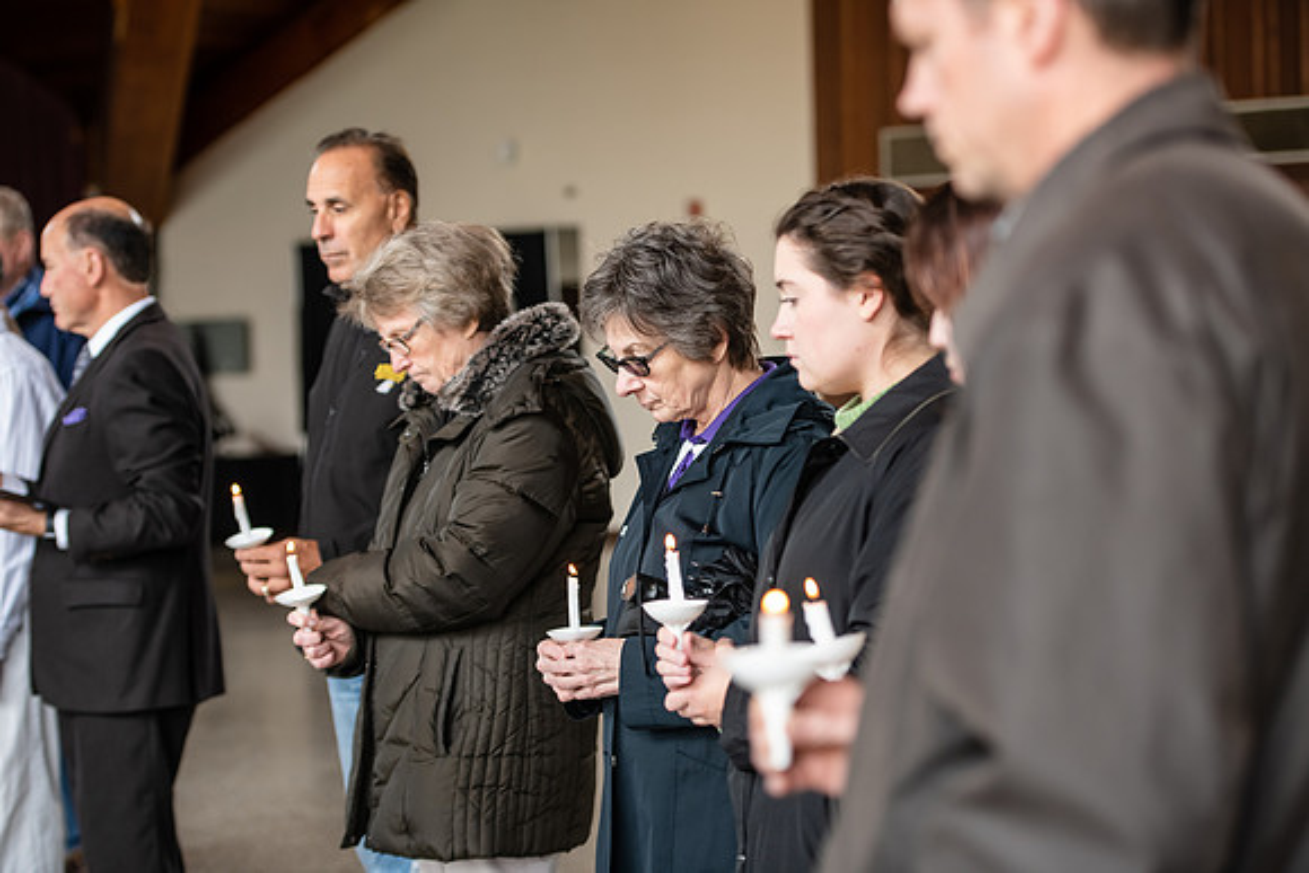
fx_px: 2982
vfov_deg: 16.7
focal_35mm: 82
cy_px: 436
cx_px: 654
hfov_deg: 24.8
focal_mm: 82
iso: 800
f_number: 3.2
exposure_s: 1/200
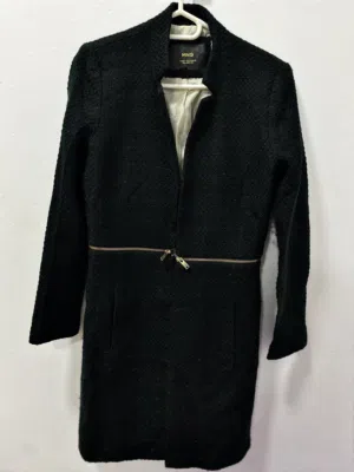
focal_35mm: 26
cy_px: 236
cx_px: 177
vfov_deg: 67.3
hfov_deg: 53.1
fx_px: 355
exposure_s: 1/60
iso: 400
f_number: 1.8
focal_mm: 4.25
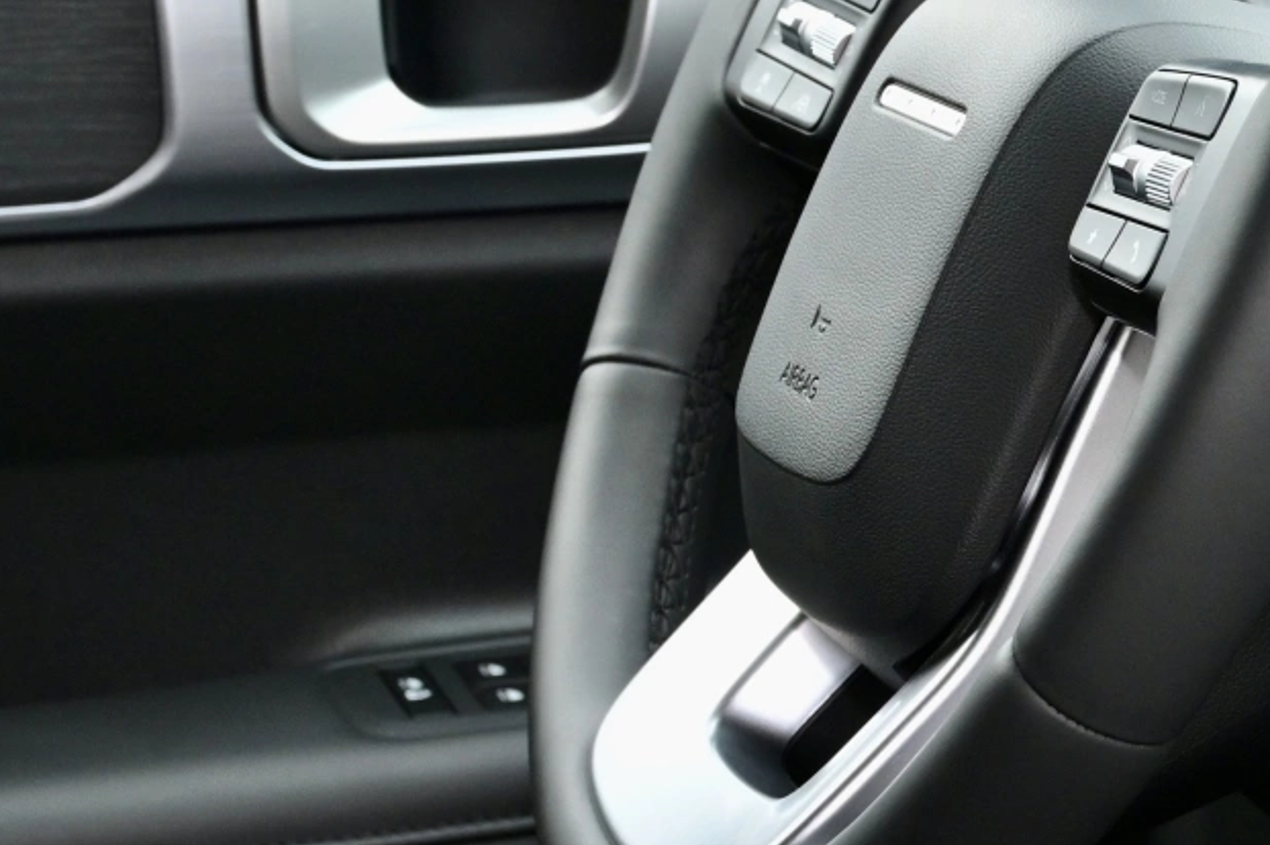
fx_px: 5853
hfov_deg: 11.6
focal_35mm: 166
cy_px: 865
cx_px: 2126
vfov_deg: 8.2
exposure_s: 1/200
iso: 800
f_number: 7.1
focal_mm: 43
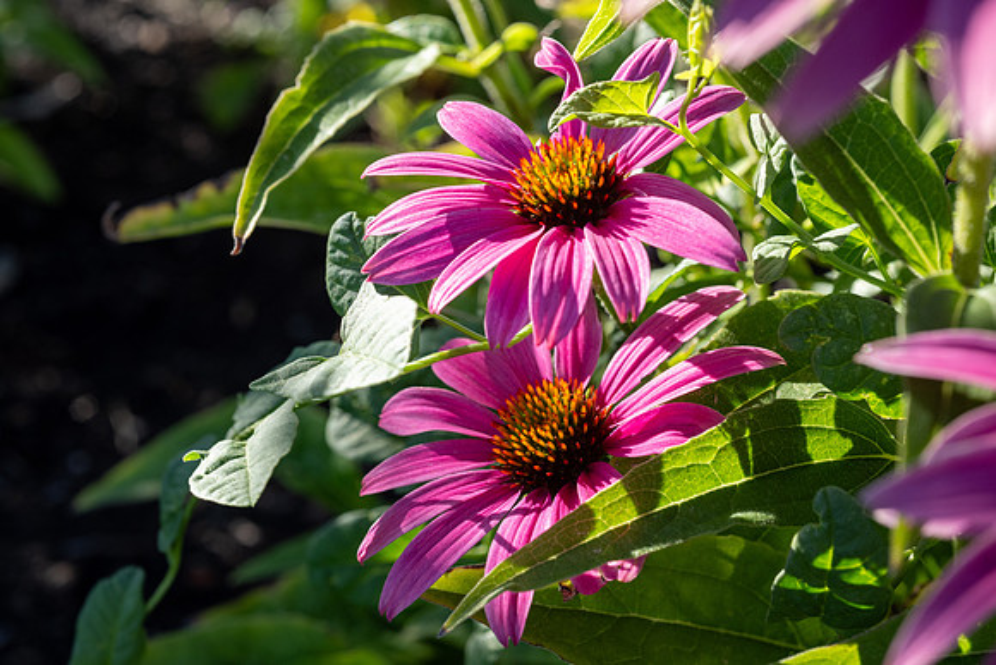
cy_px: 332
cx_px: 498
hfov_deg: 33.4
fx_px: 1660
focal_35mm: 60
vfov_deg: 22.6
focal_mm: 60
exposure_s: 1/250
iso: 640
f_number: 11
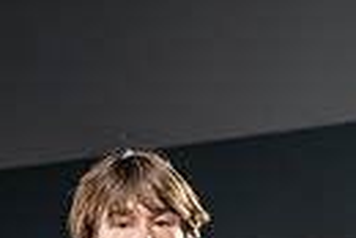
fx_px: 1366
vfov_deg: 9.0
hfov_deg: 14.8
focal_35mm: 138
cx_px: 142
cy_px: 566
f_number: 4
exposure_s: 1/125
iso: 800
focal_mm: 40
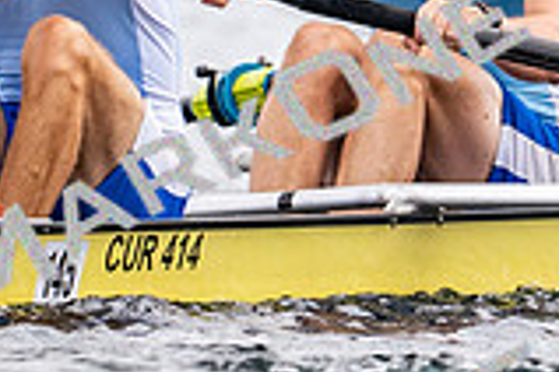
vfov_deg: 0.6
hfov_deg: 0.9
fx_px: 34050
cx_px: 425
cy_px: -33
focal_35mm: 2193
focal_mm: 400
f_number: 4.5
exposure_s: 1/2500
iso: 280
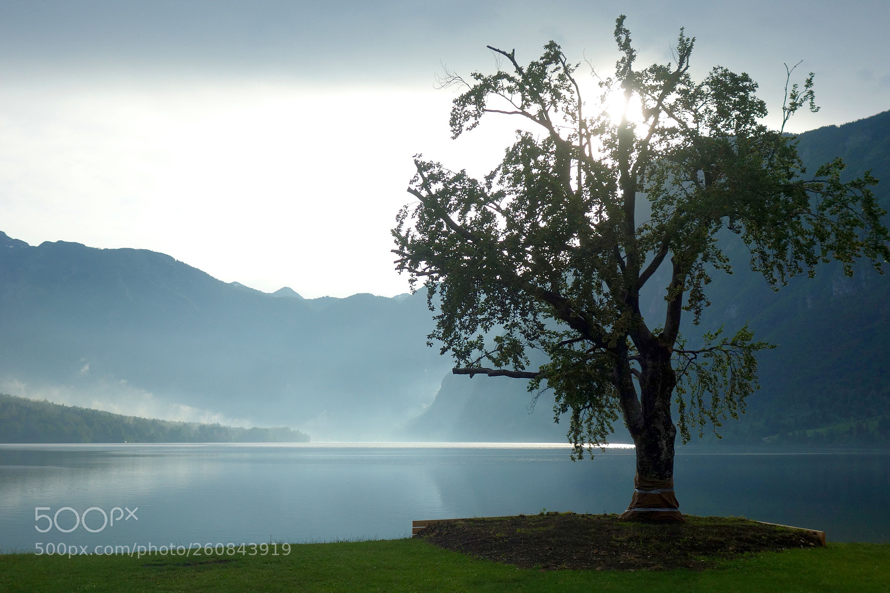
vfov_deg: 28.1
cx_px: 445
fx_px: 1186
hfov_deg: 41.1
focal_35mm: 48
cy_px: 296
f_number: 3.2
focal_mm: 17.8
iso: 125
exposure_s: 1/1250
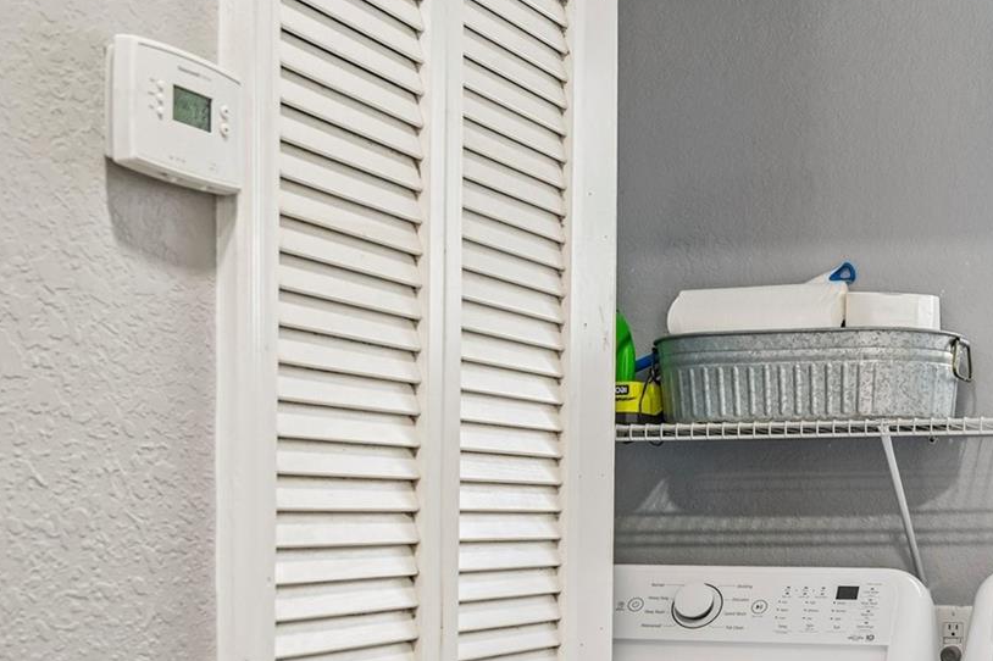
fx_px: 1627
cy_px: 573
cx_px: 850
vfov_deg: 22.5
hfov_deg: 32.6
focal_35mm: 59
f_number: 8
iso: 400
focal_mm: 30
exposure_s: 1/30
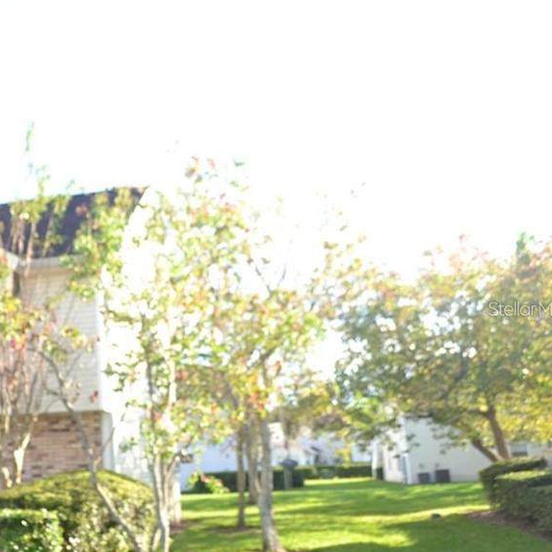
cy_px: 308
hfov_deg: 38.7
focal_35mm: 41
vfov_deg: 40.9
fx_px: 740
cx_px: 81
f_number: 4.5
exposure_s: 1/200
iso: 200
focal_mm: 18
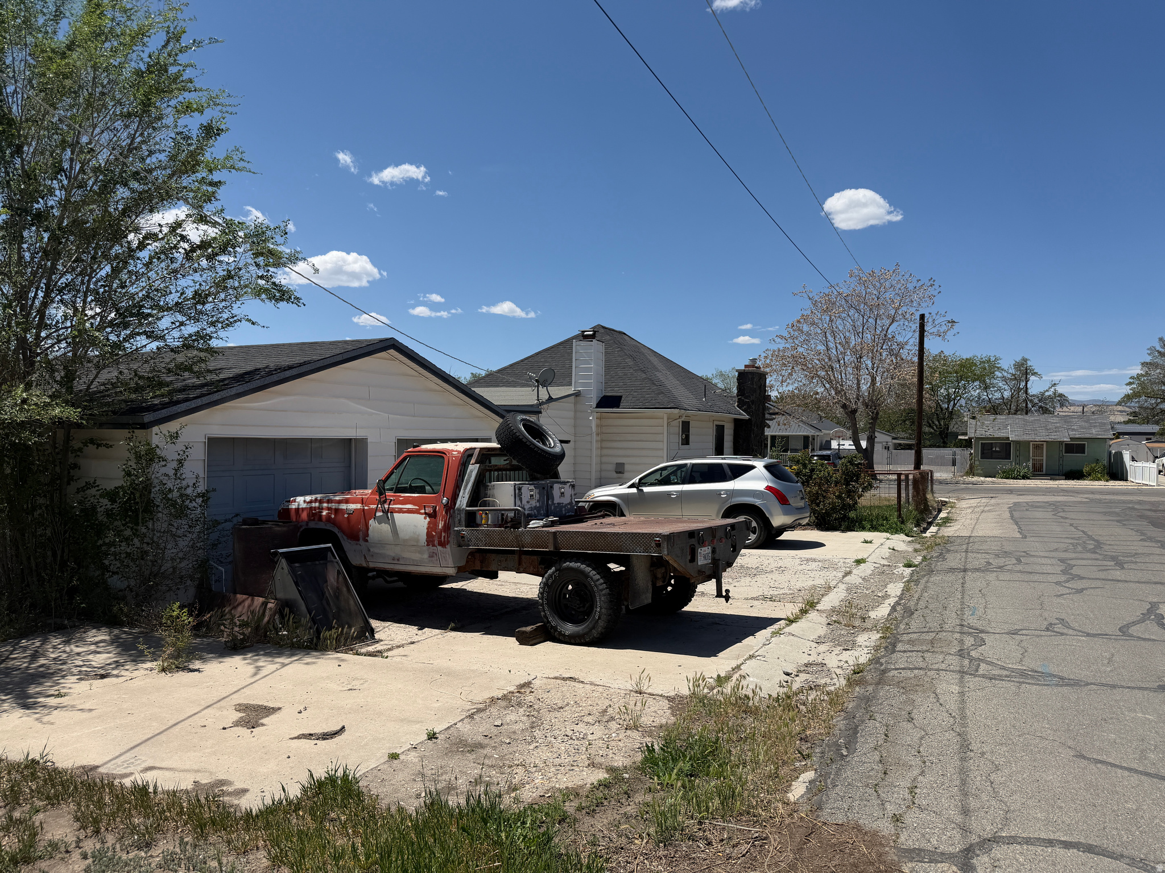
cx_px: 582
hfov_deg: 71.6
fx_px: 808
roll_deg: -0.7
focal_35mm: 24
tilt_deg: -1.7
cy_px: 436
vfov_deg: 56.8
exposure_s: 1/7353
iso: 80
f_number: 1.78
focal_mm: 6.76
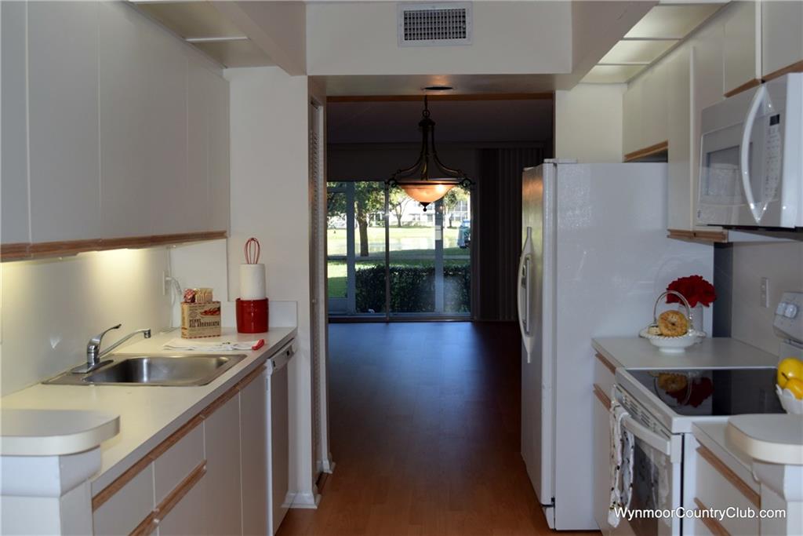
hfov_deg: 51.3
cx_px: 402
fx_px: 837
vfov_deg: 35.5
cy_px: 268
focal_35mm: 38
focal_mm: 25
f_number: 5
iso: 400
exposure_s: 1/200
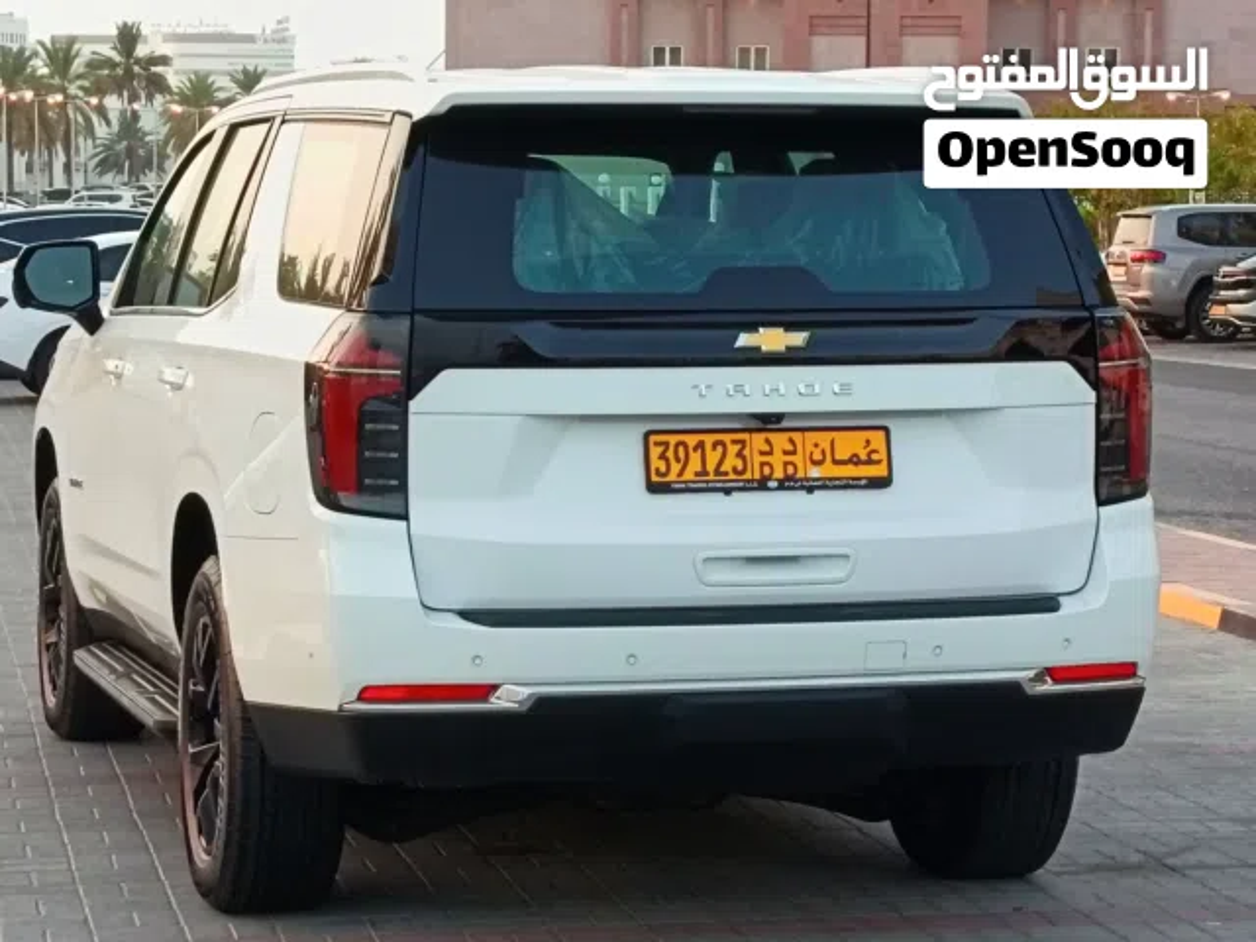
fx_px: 3882
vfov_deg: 13.8
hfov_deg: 18.4
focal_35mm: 107
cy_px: 471
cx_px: 628
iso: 500
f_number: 1.75
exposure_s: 1/100
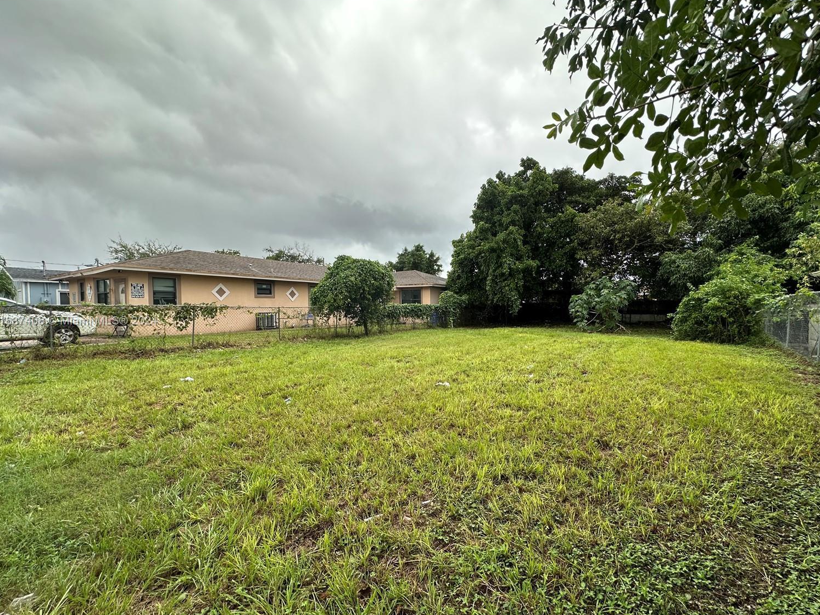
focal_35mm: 15
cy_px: 322
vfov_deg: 81.7
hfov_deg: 98.1
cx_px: 421
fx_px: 355
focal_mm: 2.22
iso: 40
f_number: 2.2
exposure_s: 1/378
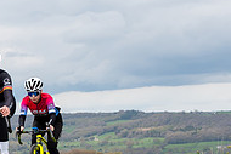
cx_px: -29
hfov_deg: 13.0
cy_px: 139
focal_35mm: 155
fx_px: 995
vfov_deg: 8.8
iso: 200
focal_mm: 42
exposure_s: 1/640
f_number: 4.5
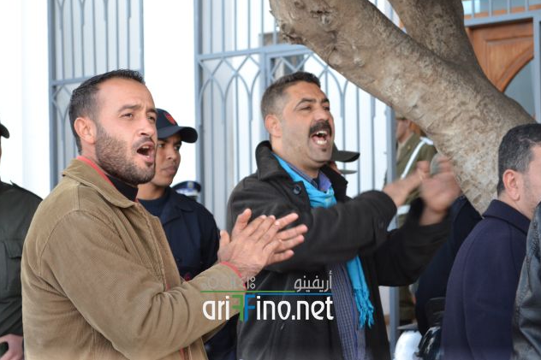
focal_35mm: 84
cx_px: 269
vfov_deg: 16.3
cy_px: 179
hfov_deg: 24.3
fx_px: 1255
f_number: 5.6
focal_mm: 55
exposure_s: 1/125
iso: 320
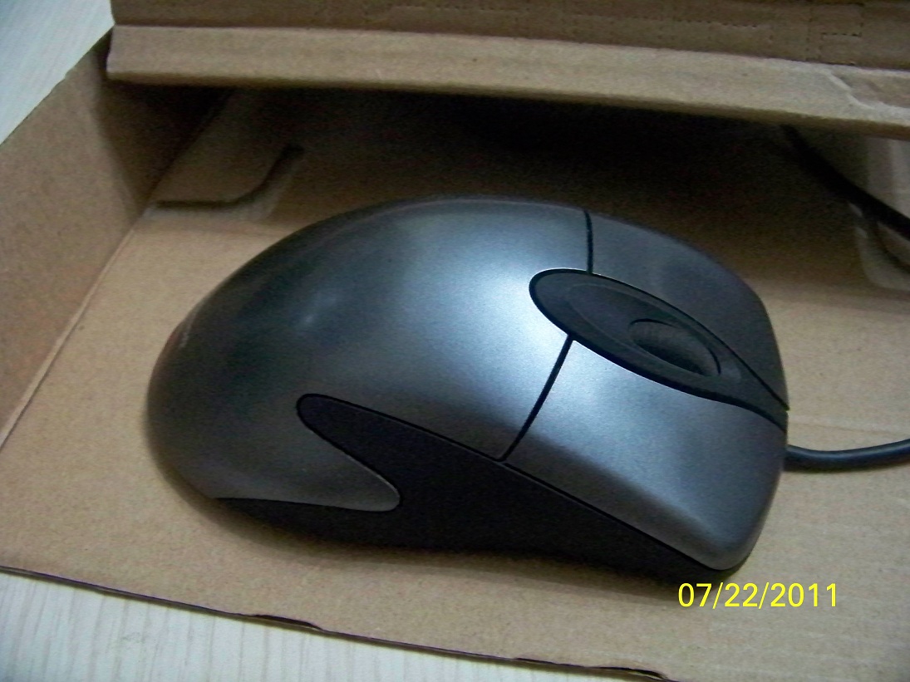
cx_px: 455
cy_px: 341
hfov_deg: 55.4
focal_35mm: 33
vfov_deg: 42.9
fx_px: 867
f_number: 2.8
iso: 2500
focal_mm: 5.85
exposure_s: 1/30
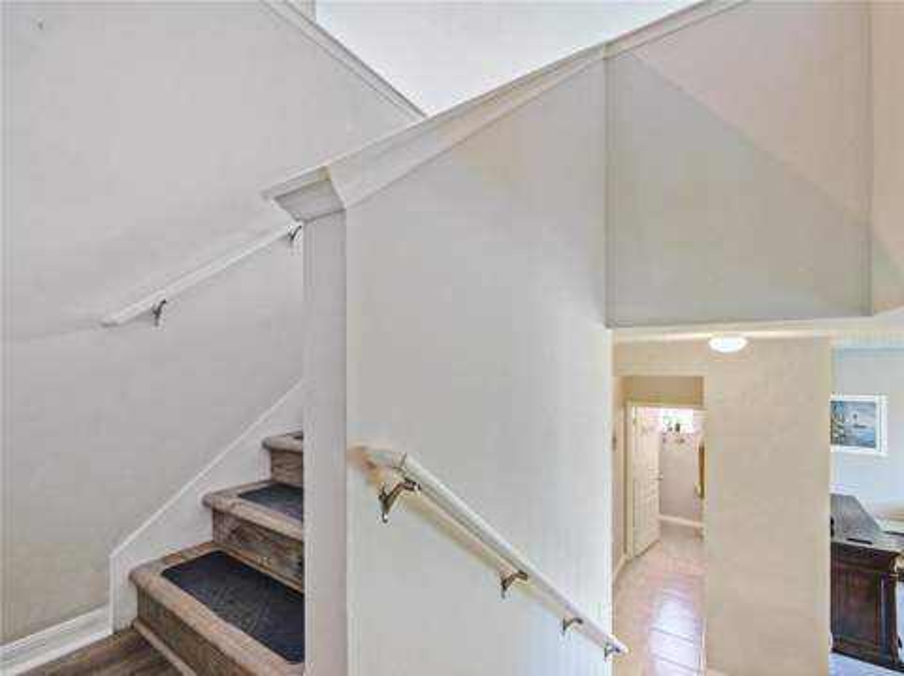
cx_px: 452
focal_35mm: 14
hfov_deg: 102.1
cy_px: 338
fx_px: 365
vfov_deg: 85.6
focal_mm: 7
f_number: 4
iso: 3200
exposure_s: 1/15
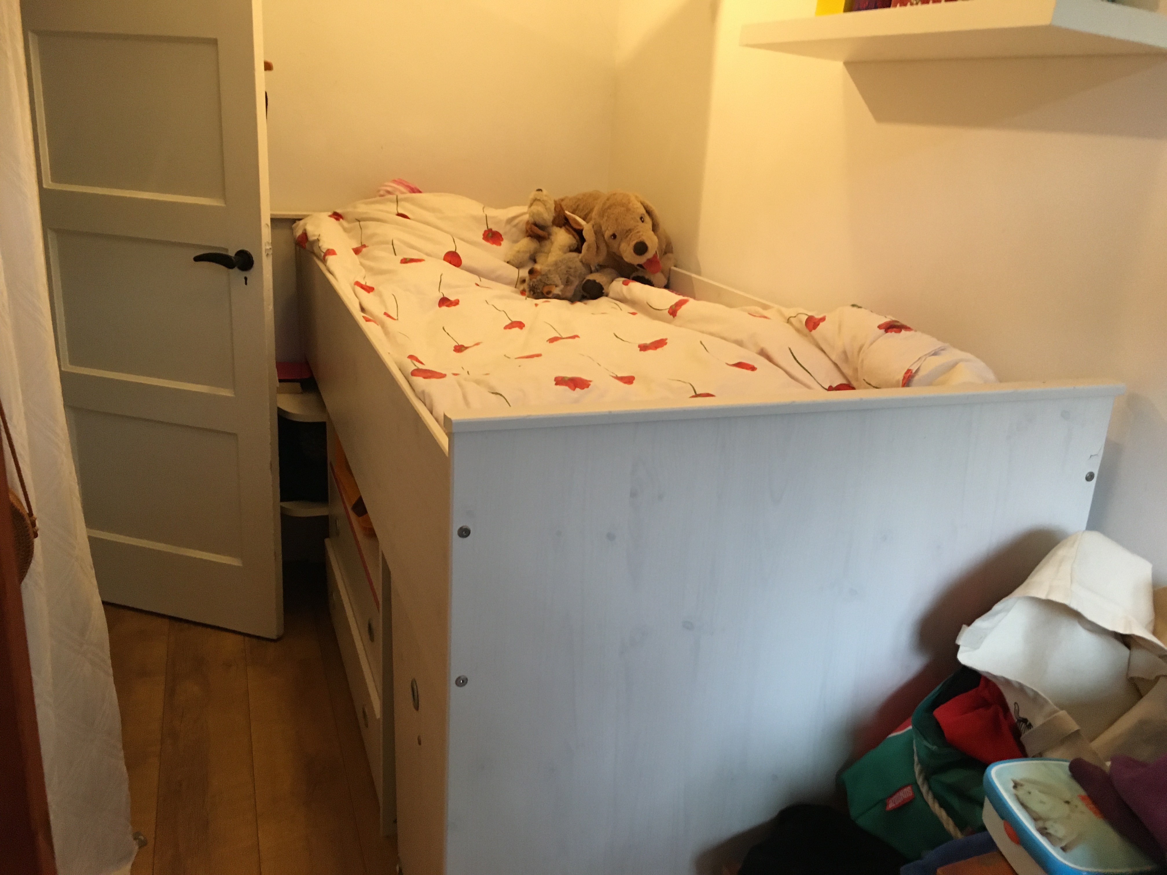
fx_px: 978
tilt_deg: -16.7
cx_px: 584
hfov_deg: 61.7
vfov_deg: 48.2
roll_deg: -3.9
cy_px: 438
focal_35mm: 29
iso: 250
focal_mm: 4.15
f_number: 2.2
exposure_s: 1/33
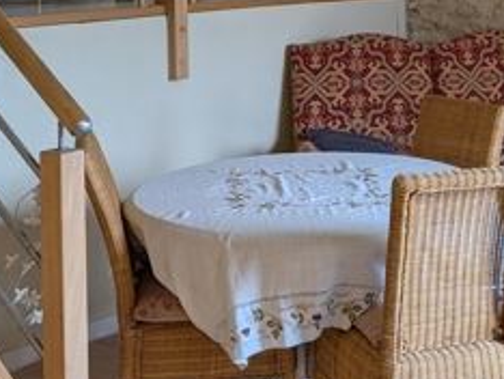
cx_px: 386
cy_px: -11
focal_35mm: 82
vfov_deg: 17.5
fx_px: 1195
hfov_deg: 23.5
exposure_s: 1/173
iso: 24
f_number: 1.68
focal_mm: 6.9
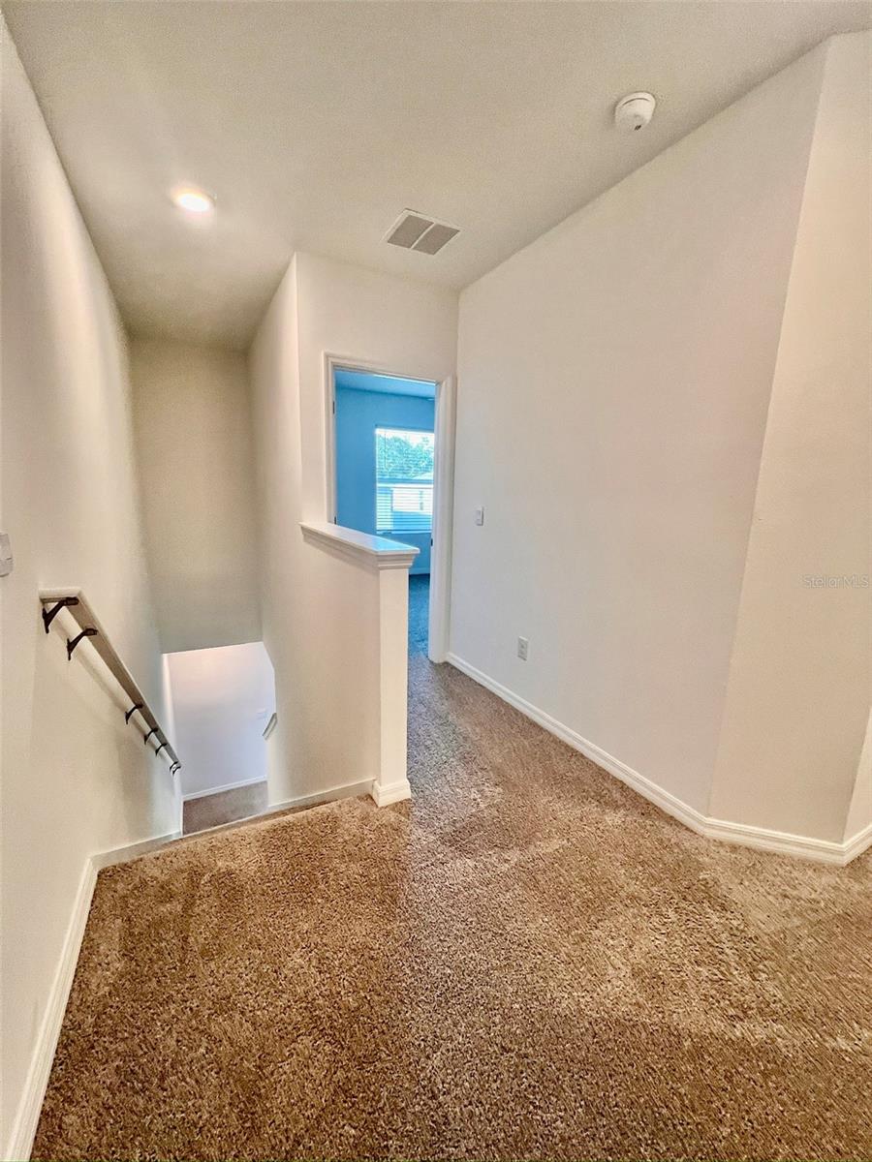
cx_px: 436
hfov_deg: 89.9
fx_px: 437
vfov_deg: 106.2
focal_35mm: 13
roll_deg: -1.8
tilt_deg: -10.9
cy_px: 581
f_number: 1.8
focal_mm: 1.57
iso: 200
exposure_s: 1/120
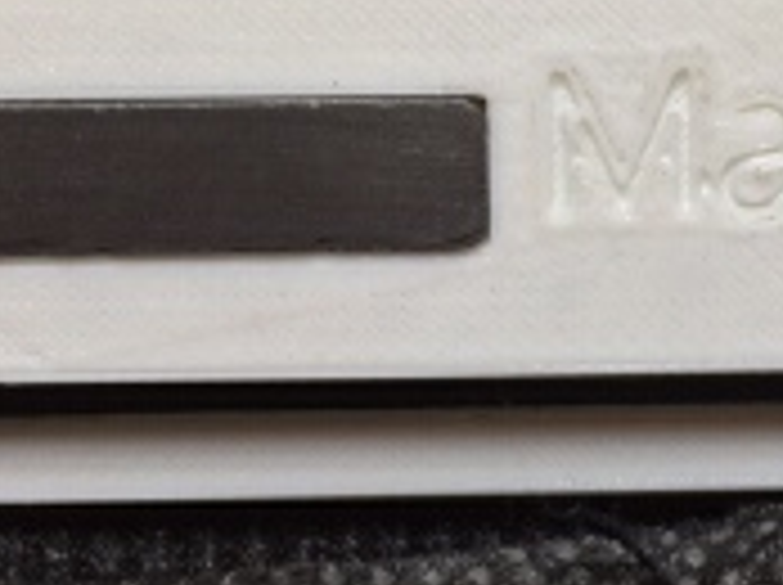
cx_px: 641
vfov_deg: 16.5
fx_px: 2010
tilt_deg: -62.2
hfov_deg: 21.7
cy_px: 148
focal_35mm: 89
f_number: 2.2
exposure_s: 1/40
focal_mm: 4.15
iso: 32
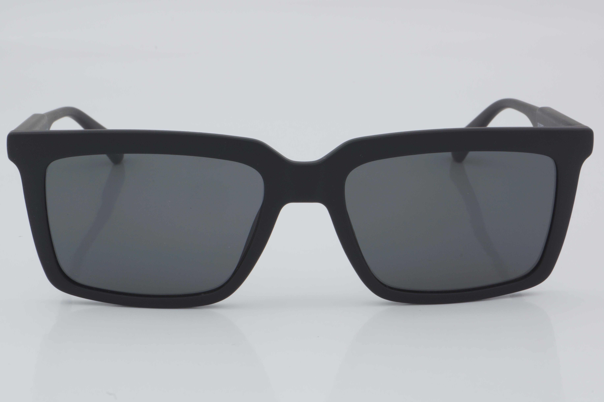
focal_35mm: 82
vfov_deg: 16.6
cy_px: 201
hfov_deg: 24.6
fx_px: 1384
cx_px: 302
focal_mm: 55
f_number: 32
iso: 100
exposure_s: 1/4
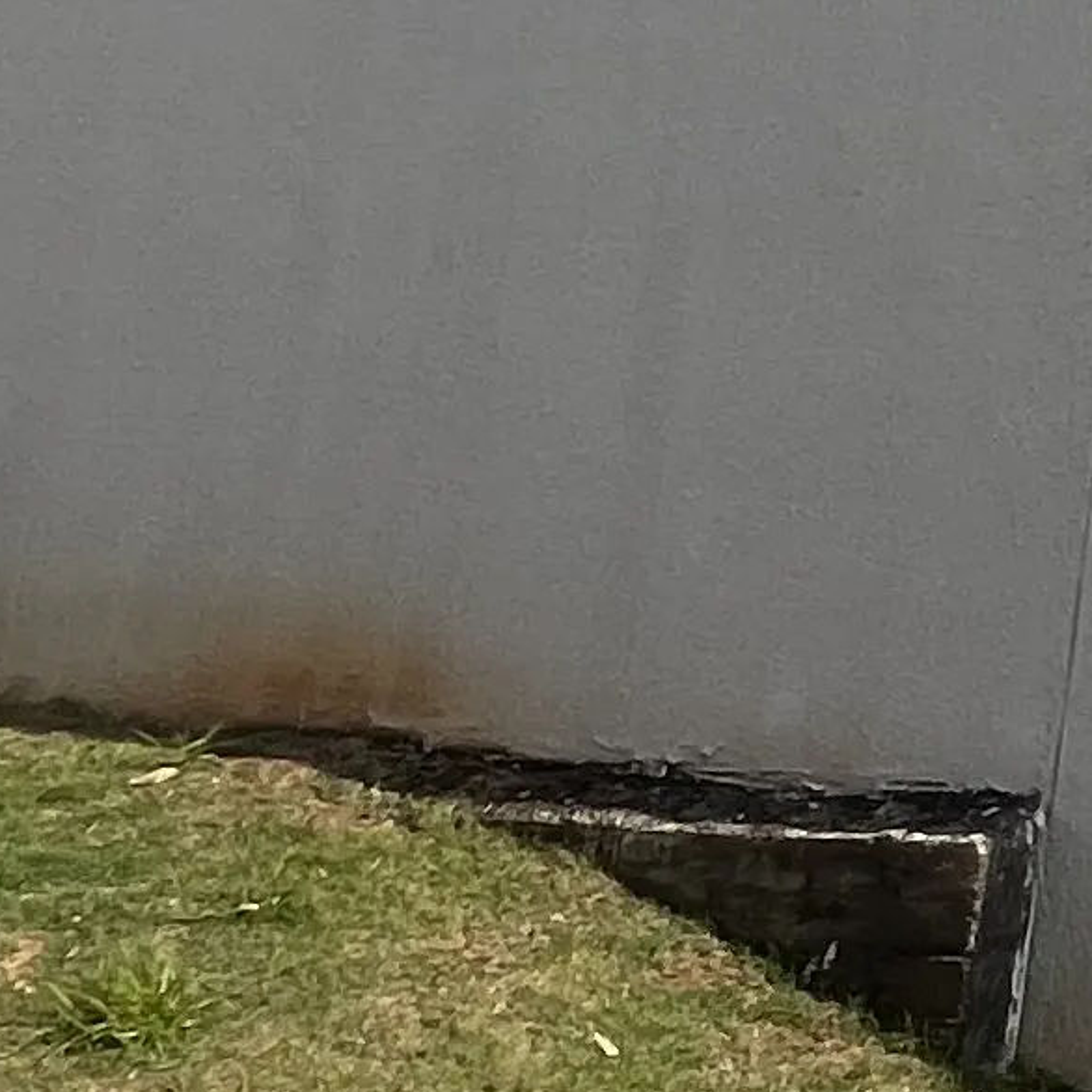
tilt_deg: +12.1
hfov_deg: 14.8
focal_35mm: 79
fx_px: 2820
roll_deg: -0.7
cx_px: 2553
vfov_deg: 19.7
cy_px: -417
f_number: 1.8
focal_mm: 1.57
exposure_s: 1/2179
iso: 32
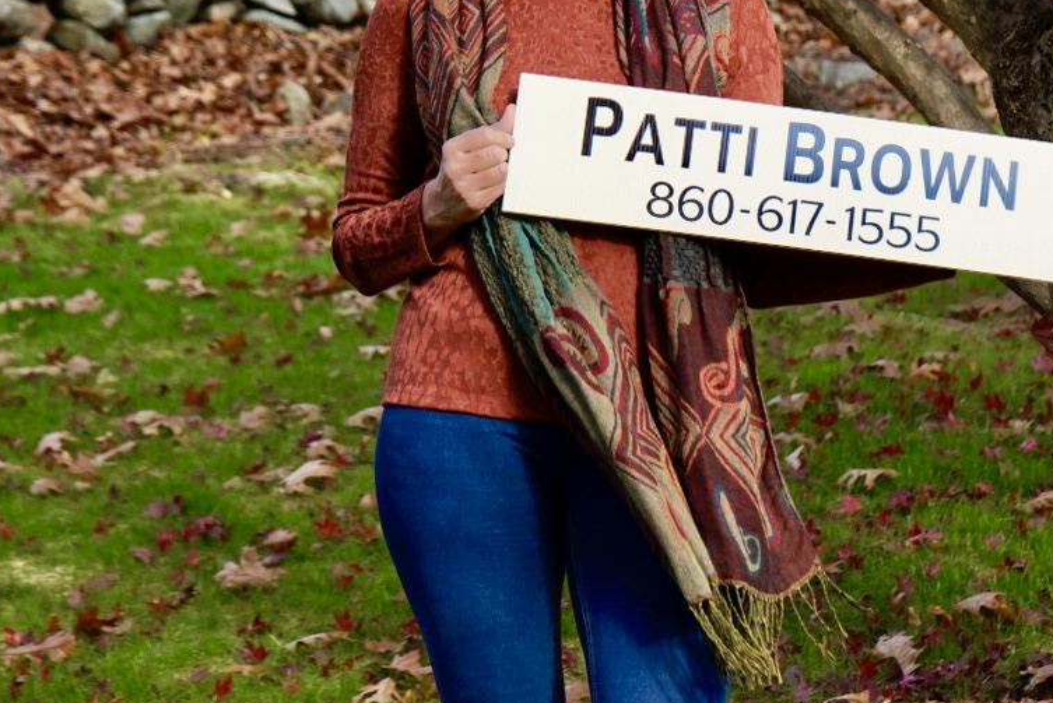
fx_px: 3453
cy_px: 158
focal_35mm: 118
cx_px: 715
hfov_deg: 17.3
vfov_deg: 11.6
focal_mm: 55
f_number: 5
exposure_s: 1/640
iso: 640
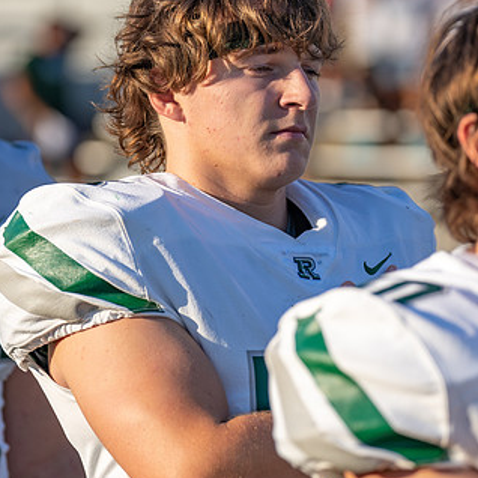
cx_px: 257
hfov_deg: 7.2
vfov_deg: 7.2
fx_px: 3796
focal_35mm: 243
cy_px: 156
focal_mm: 118
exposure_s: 1/1600
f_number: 2.8
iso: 100
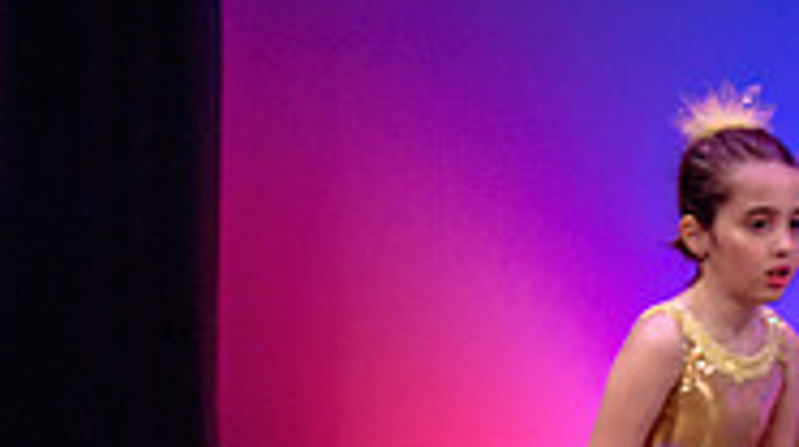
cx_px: 1042
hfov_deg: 3.4
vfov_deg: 1.9
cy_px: 648
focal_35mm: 637
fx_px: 13476
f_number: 2.8
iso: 1600
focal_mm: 150
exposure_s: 1/320
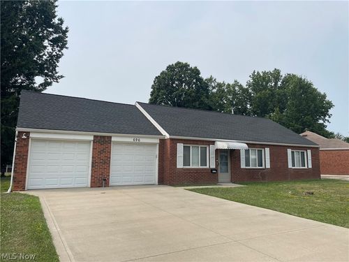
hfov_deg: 67.3
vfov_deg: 53.1
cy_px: 131
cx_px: 174
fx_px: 262
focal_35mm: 26
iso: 32
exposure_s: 1/5051
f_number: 1.6
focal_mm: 4.2
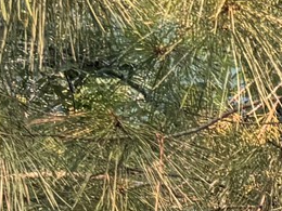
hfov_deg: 8.0
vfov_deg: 7.2
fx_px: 1540
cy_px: 566
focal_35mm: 189
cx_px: 995
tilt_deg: +9.5
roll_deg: +2.2
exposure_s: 1/121
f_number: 1.78
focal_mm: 6.76
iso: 80
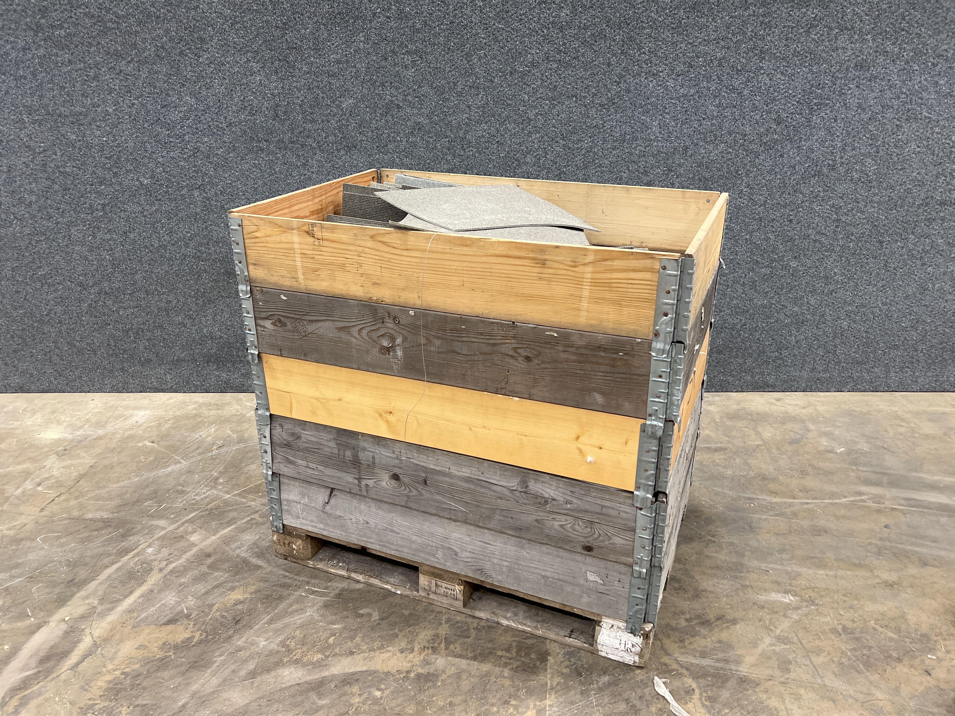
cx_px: 478
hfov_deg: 67.3
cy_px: 358
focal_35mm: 26
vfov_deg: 53.1
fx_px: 717
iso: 125
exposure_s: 1/71
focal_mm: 5.7
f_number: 1.5
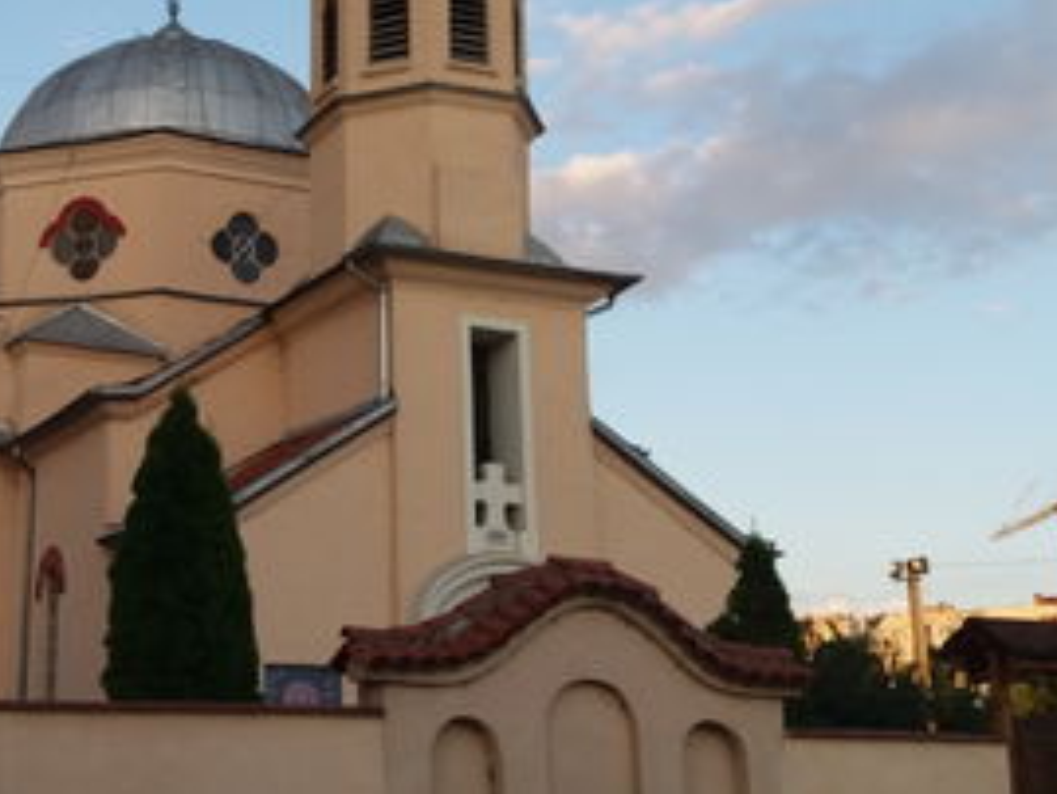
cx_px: 279
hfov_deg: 37.3
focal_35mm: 50
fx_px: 1527
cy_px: 358
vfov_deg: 29.1
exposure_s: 1/420
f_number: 1.9
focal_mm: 3.7
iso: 64
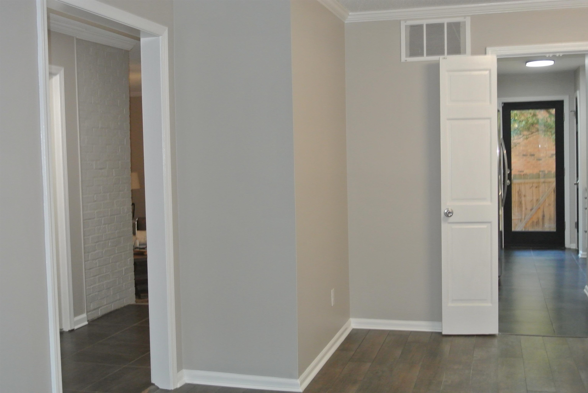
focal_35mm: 42
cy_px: 196
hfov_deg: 46.4
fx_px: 687
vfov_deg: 32.0
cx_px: 294
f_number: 4.2
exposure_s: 1/60
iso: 800
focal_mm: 15.7
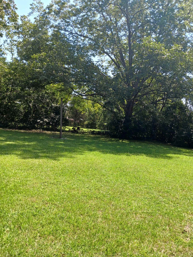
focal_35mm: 27
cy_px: 128
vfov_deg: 65.3
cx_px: 96
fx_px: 201
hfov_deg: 51.4
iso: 20
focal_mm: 4
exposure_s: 1/146
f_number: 1.8
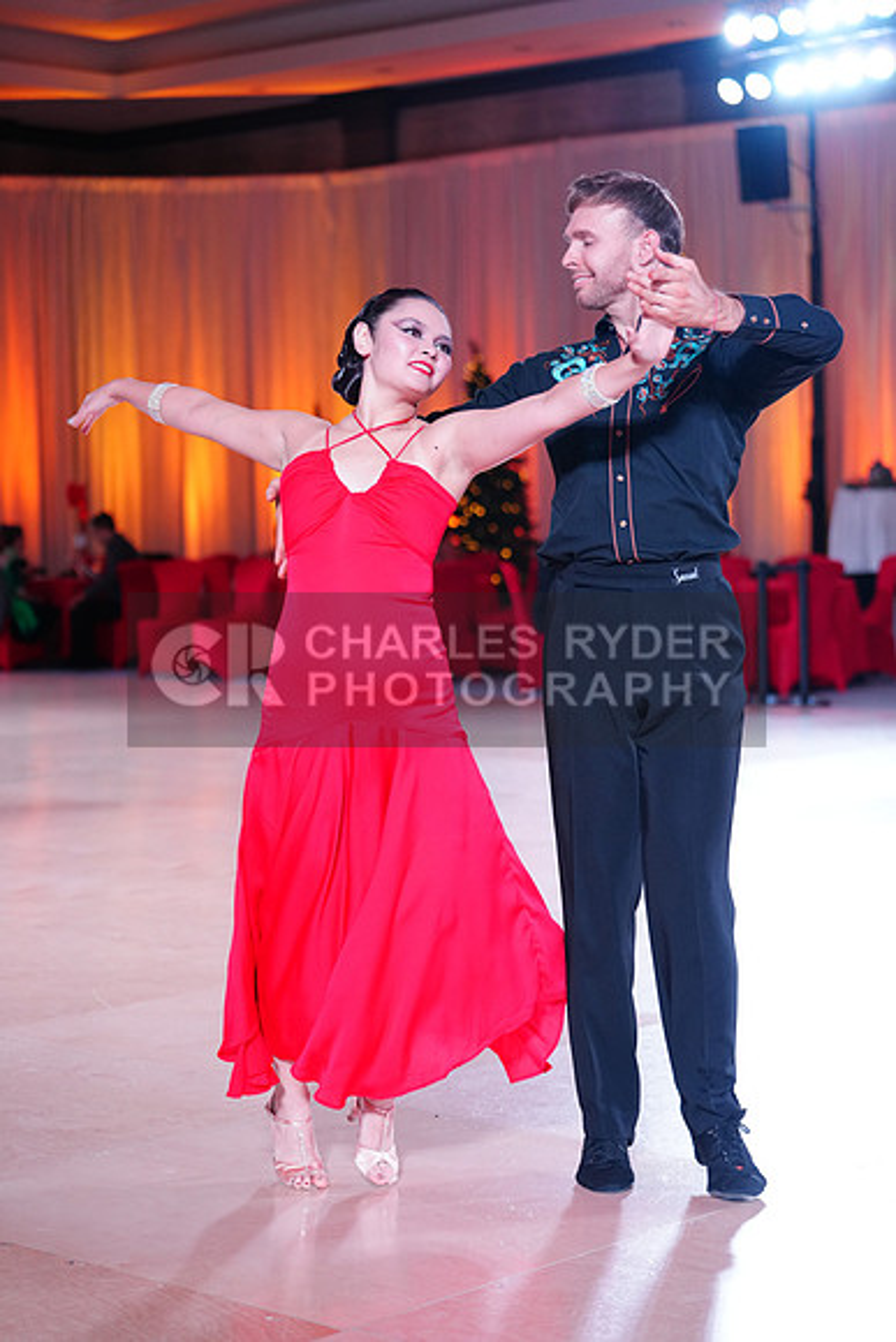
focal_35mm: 70
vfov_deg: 28.8
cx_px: 448
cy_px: 671
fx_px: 2612
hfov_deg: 19.5
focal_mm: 70
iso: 2000
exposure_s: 1/500
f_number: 2.8
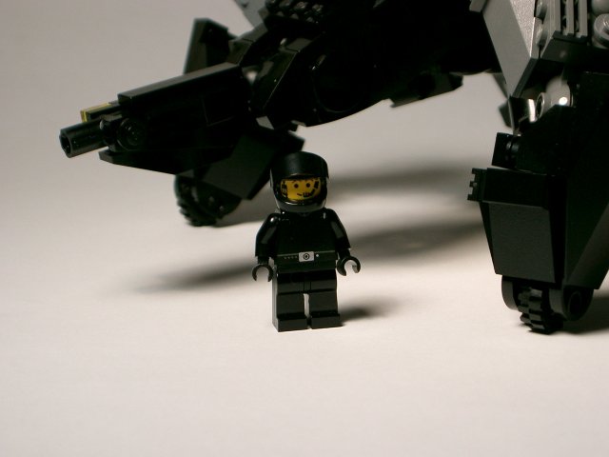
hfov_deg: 19.8
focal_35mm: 99
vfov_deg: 14.9
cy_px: 228
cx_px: 304
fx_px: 1742
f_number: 4.5
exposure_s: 1/160
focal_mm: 20.3
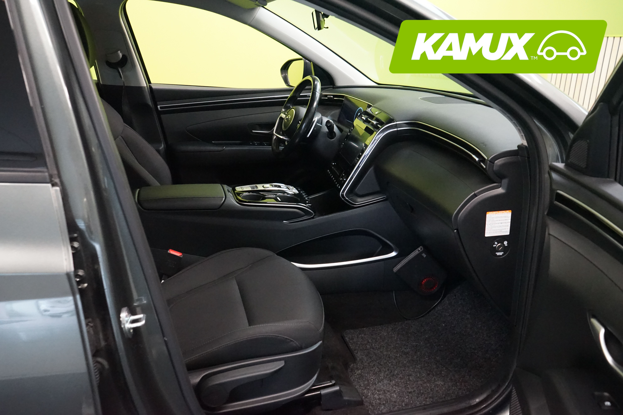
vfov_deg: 45.0
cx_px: 312
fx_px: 502
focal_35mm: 29
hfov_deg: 63.7
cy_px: 208
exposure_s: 1/30
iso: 8000
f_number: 7.1
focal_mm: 29
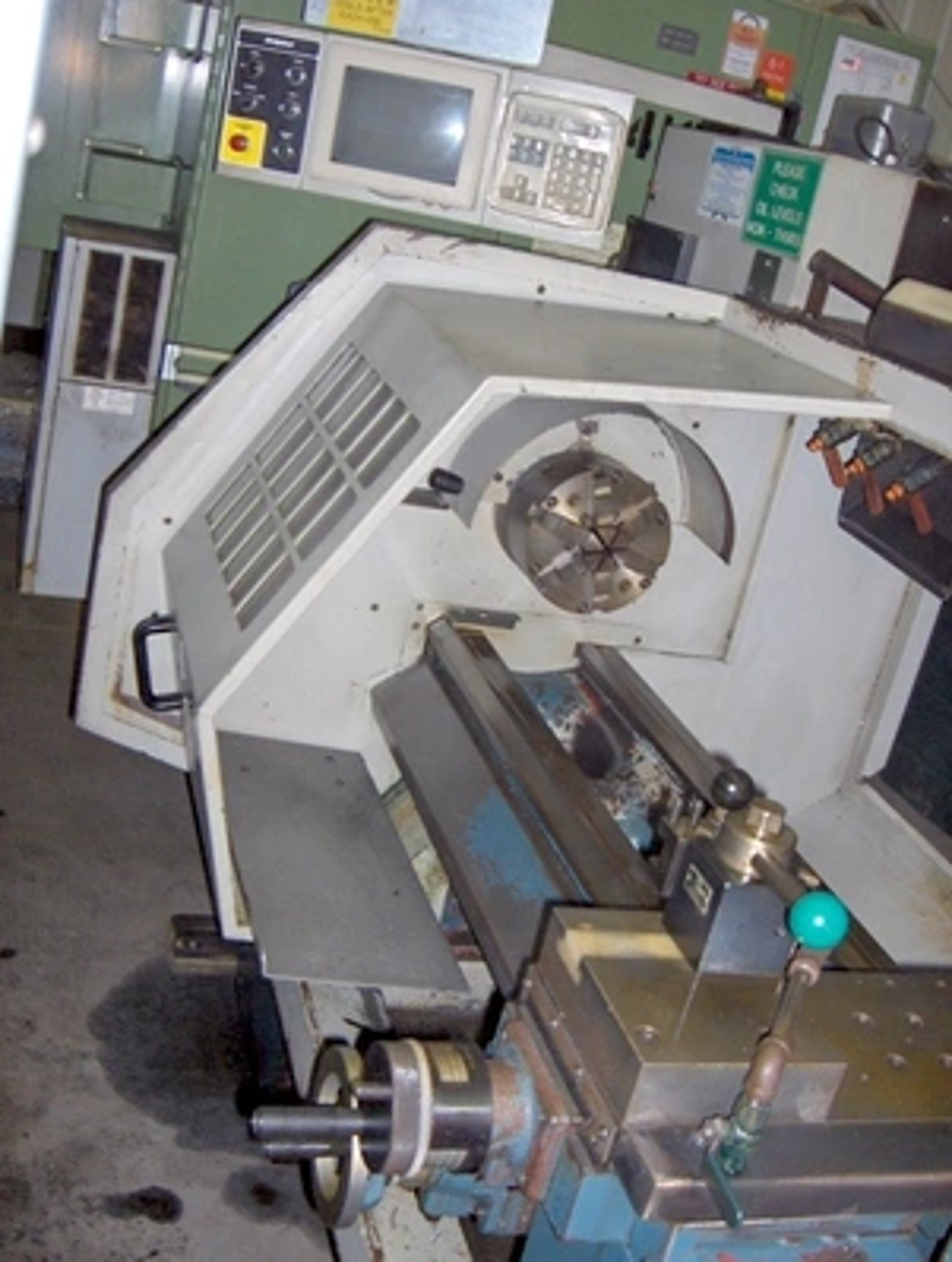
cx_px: 476
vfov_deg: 47.8
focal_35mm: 39
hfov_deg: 36.9
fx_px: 1425
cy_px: 631
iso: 100
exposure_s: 1/60
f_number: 2.8
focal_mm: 8
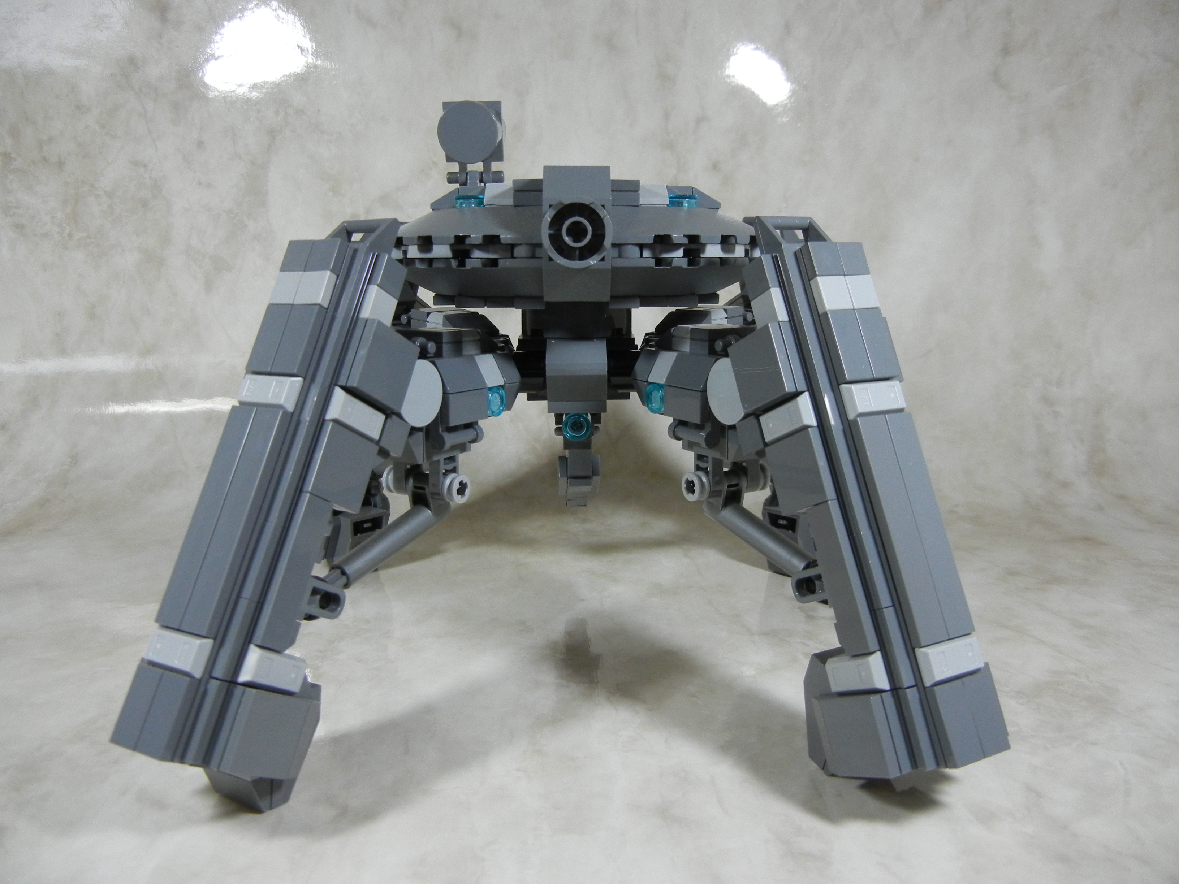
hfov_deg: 60.0
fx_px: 1022
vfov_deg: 46.8
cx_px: 590
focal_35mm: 30
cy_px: 442
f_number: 3.5
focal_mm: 5.4
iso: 400
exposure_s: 1/74
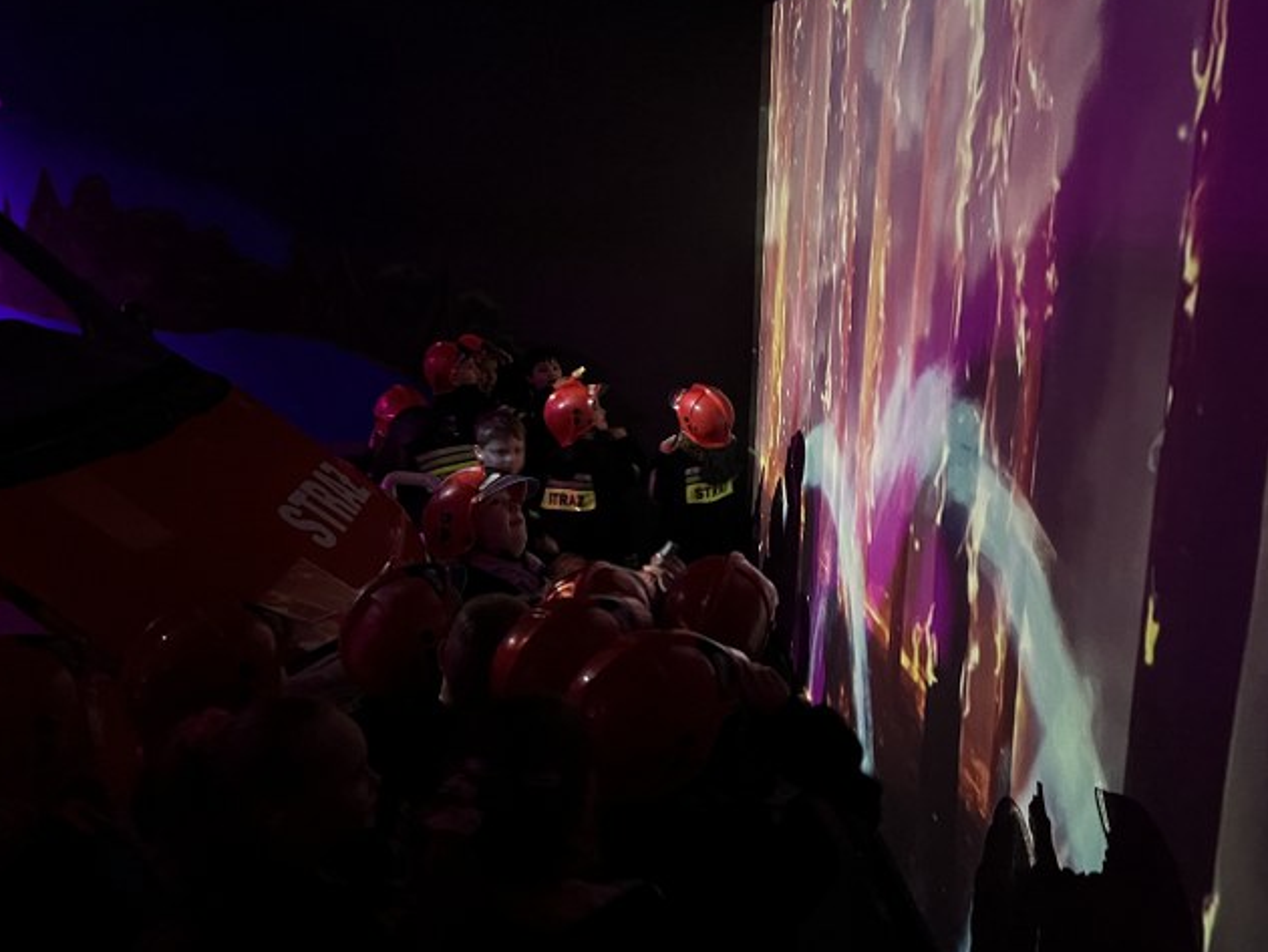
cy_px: 449
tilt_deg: -12.8
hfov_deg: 54.7
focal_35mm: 33
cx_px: 787
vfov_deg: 43.0
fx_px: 1209
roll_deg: -3.3
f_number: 1.5
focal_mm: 5.7
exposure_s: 1/25
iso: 640
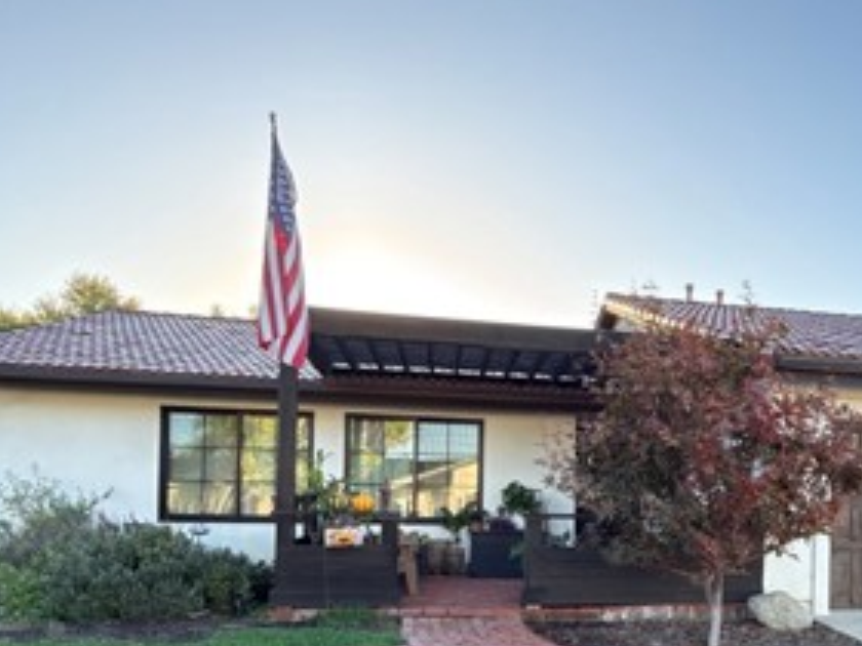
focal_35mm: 32
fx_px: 797
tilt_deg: +0.0
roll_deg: -1.1
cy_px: 501
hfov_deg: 54.5
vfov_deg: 42.5
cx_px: 631
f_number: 2.2
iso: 64
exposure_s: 1/237
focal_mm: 2.22
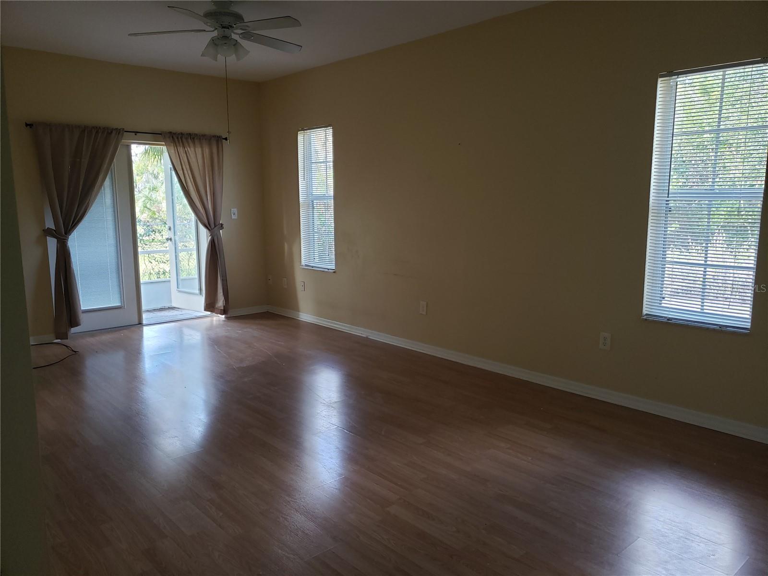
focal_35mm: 26
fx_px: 577
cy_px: 288
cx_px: 384
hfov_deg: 67.3
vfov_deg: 53.1
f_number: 1.5
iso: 160
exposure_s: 1/50
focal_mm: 4.3
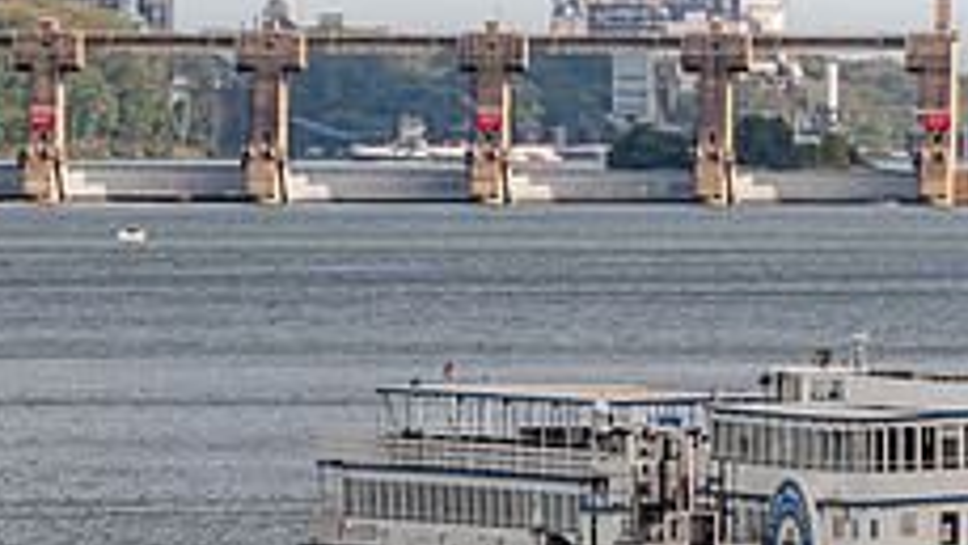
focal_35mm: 960
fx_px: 24649
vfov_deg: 1.3
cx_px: 182
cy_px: 328
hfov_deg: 2.2
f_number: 8
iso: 64
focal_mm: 300
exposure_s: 1/250
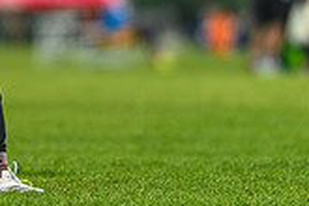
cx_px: -71
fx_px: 12059
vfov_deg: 1.0
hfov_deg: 1.5
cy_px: -7
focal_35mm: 1405
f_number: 3.2
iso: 100
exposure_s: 1/1000
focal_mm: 400
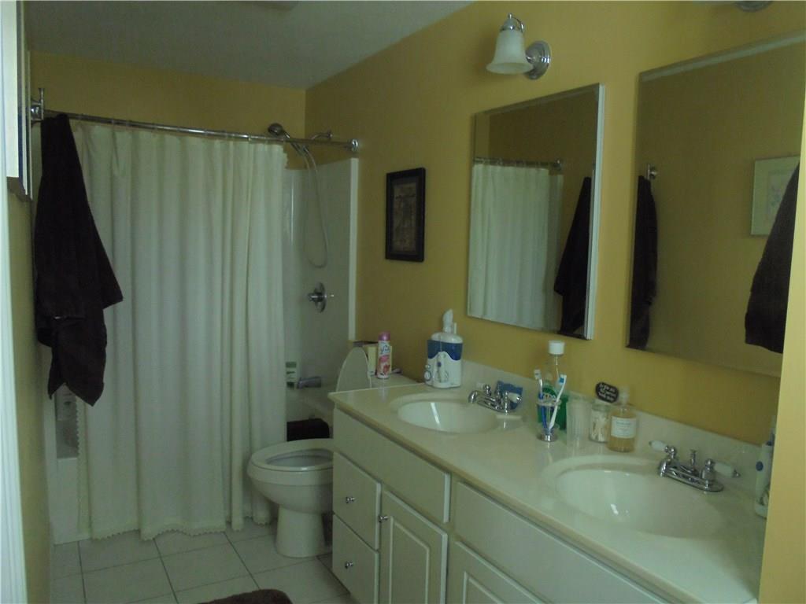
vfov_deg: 53.1
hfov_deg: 67.3
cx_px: 403
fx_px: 605
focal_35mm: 26
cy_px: 302
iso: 320
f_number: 3.5
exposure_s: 1/30
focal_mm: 4.6
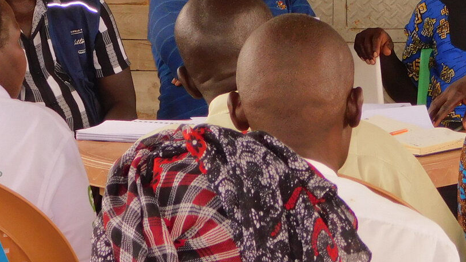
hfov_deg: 10.3
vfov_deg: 5.9
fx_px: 2546
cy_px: -67
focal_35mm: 206
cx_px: 521
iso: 200
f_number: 4.4
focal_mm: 14.2
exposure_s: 1/60
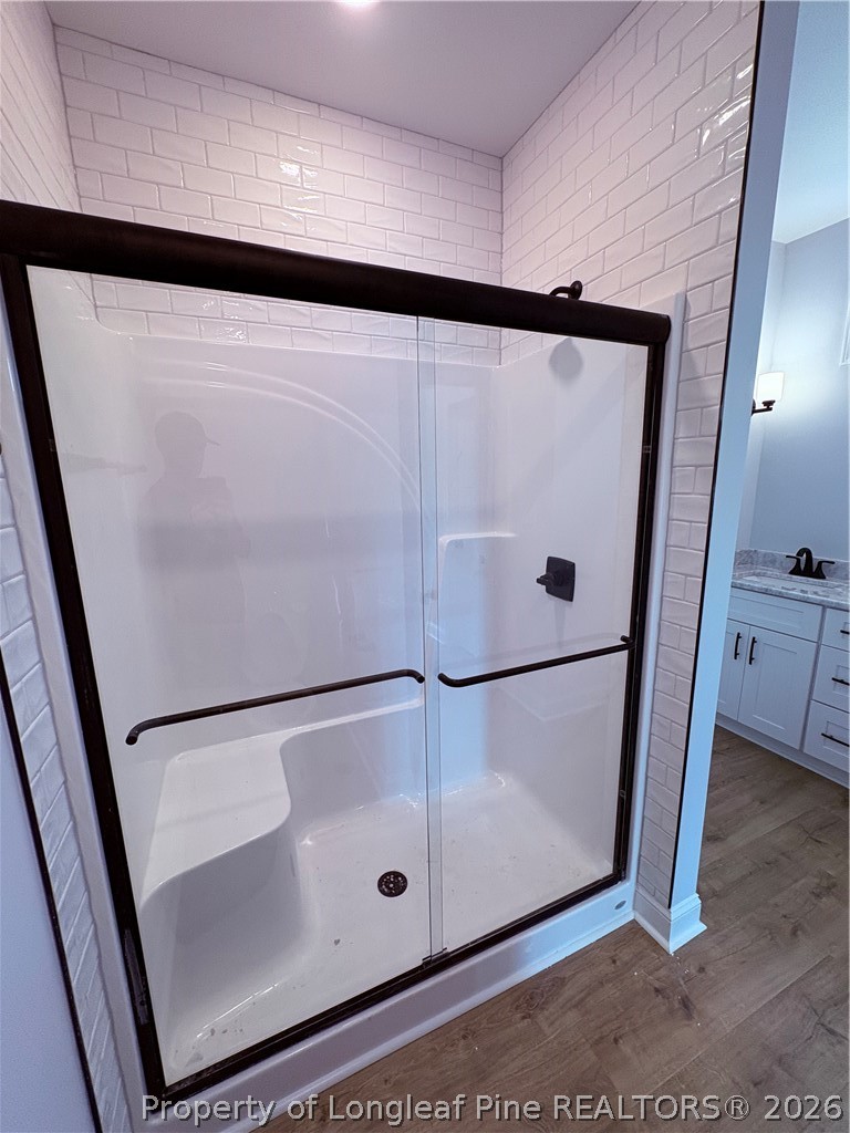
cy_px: 566
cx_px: 425
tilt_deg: -9.9
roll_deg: +0.9
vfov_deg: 102.1
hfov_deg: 85.7
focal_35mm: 14
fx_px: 458
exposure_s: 1/120
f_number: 2.2
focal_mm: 2.22
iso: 125
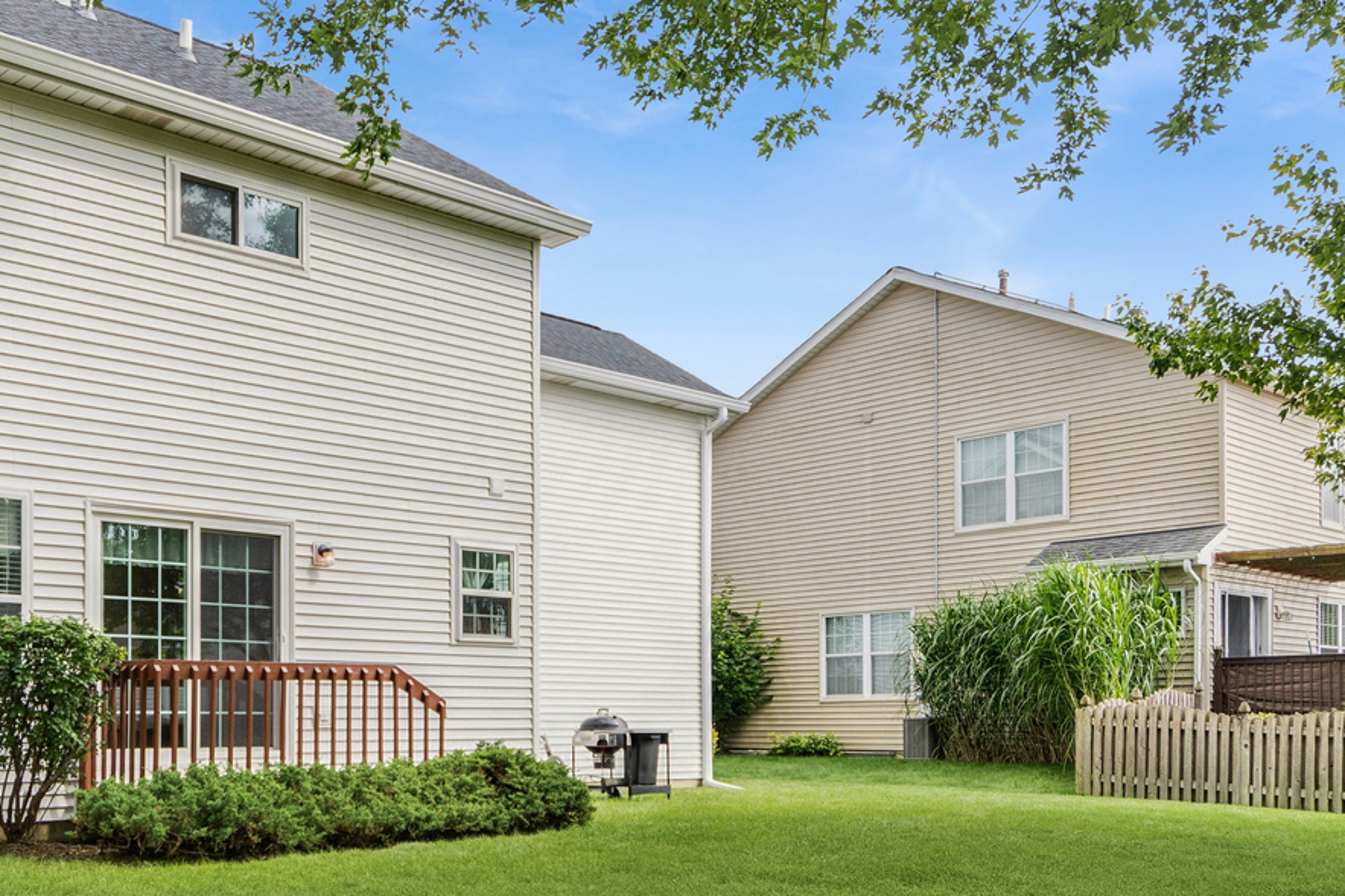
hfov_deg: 55.5
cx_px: 405
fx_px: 1233
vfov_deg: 39.8
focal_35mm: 33
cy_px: 525
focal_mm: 12
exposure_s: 1/160
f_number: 8
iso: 250
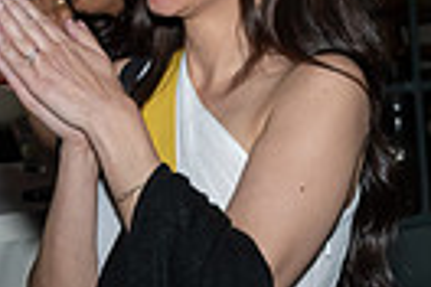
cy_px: 83
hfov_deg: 9.9
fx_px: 2322
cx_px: 815
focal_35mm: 194
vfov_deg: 7.1
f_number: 5.6
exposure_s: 1/250
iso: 500
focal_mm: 28
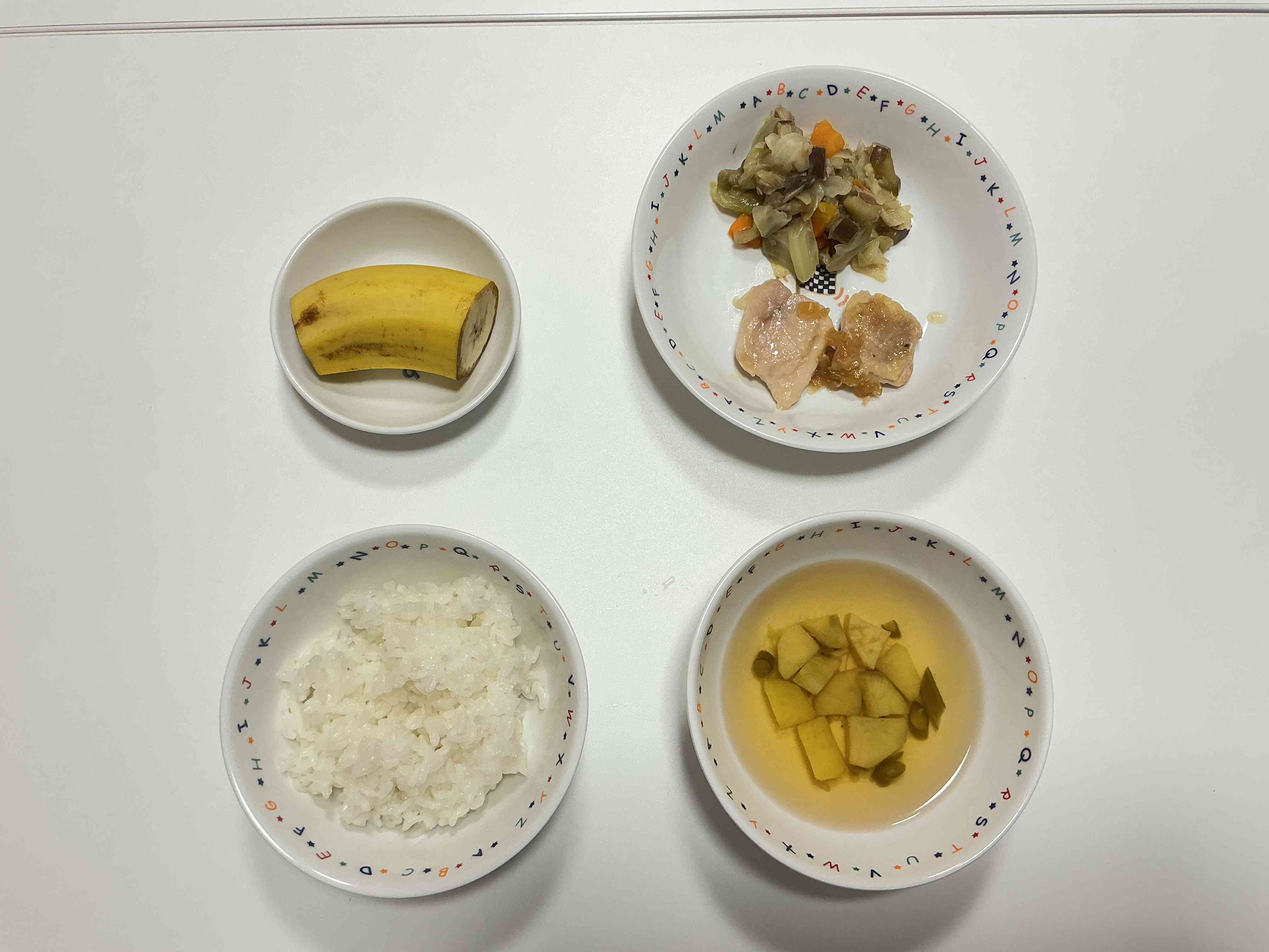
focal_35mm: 29
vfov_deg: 48.2
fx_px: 1063
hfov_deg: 61.7
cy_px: 476
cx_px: 634
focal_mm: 3
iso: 50
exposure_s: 1/120
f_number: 1.8
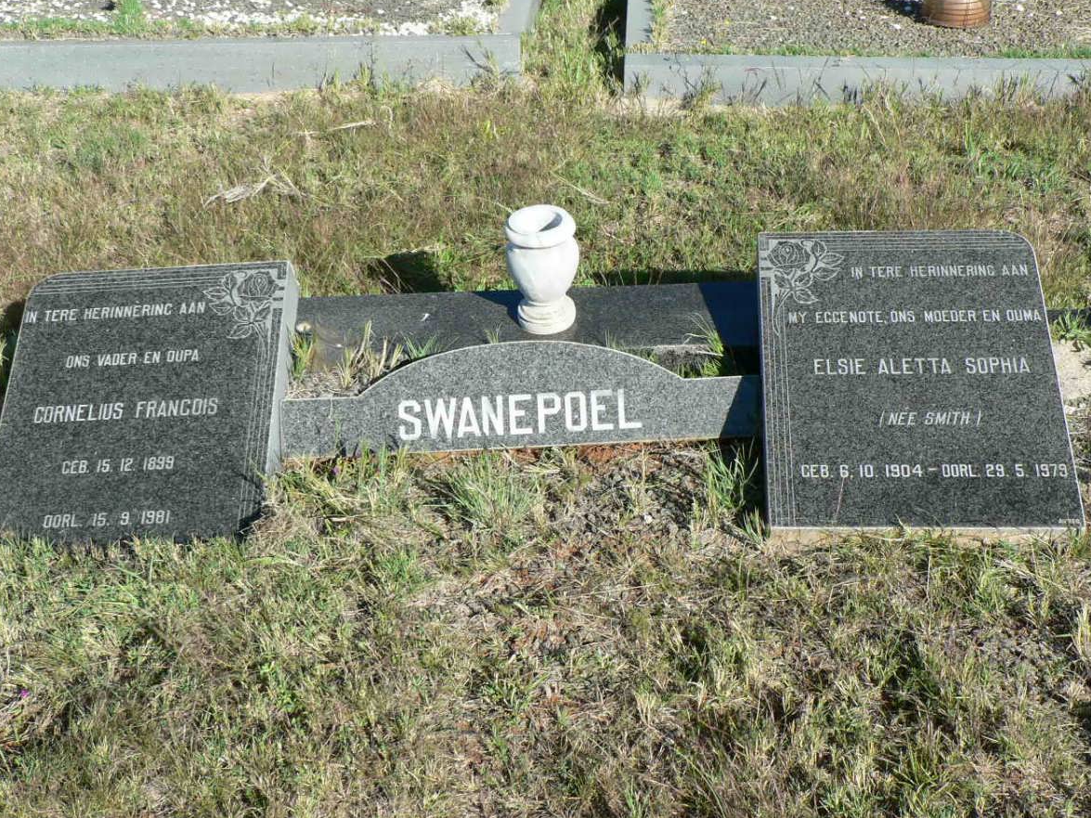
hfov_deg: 39.7
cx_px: 551
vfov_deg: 30.3
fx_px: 1513
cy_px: 406
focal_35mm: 48
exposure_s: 1/400
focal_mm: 7.9
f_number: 5
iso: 100
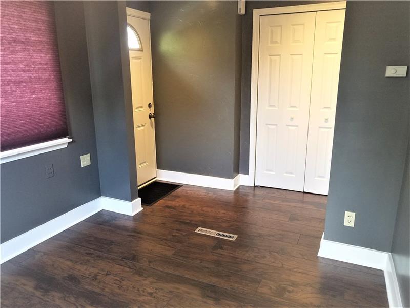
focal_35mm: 26
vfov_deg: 53.1
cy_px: 154
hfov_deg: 67.3
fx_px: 308
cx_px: 205
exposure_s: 1/40
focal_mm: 4.2
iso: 160
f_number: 1.7
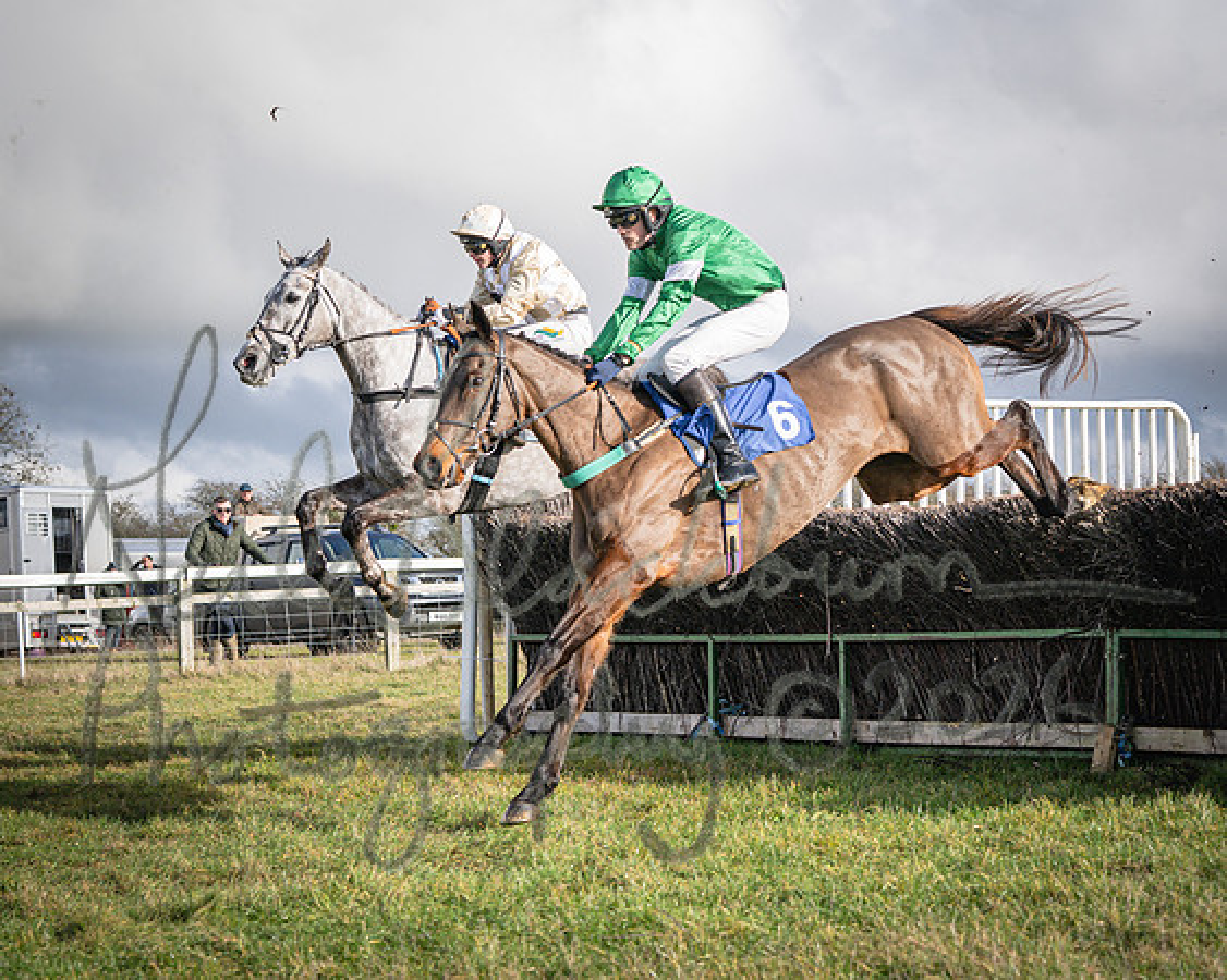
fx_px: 3375
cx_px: 806
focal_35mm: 93
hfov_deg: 20.5
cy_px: 363
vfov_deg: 16.5
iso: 200
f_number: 4
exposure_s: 1/1250
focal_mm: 51
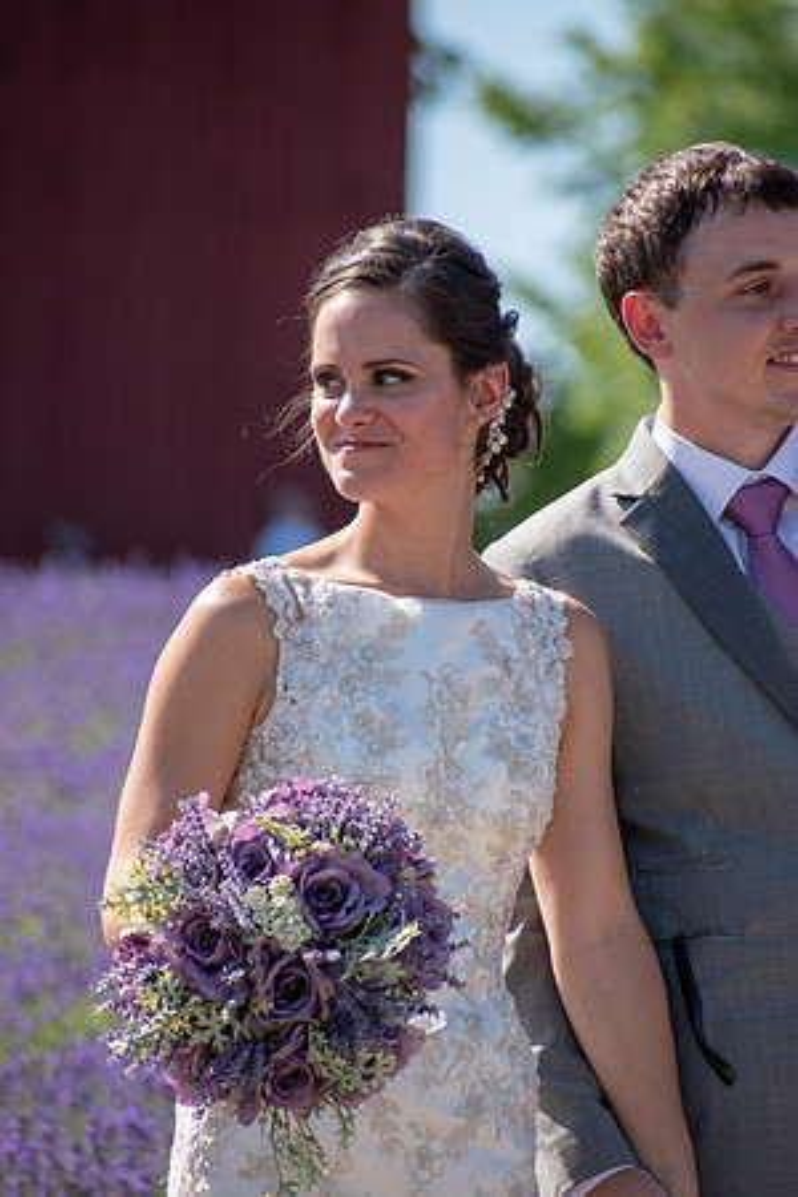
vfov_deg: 5.3
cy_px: 598
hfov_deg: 3.5
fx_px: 12966
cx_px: 399
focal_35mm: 390
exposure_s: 1/1600
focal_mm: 260
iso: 400
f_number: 6
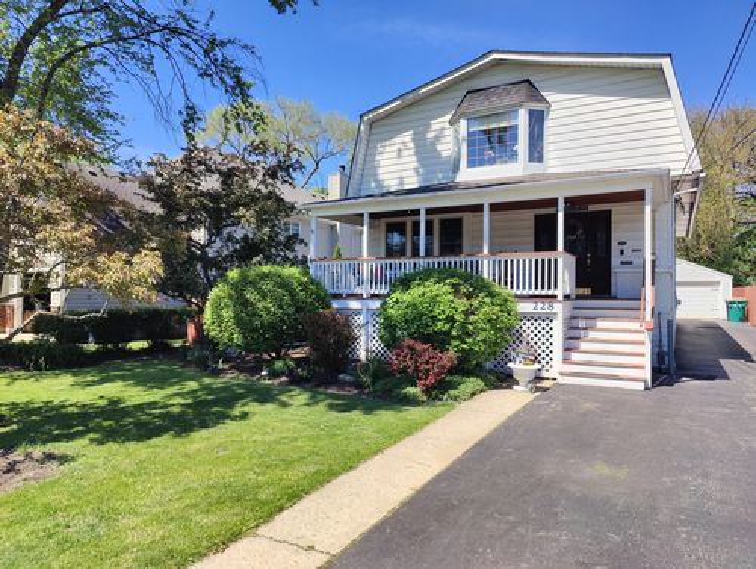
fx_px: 503
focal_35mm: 23
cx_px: 378
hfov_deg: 73.9
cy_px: 284
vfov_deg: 59.0
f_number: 1.8
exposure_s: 1/2889
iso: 64
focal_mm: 6.06
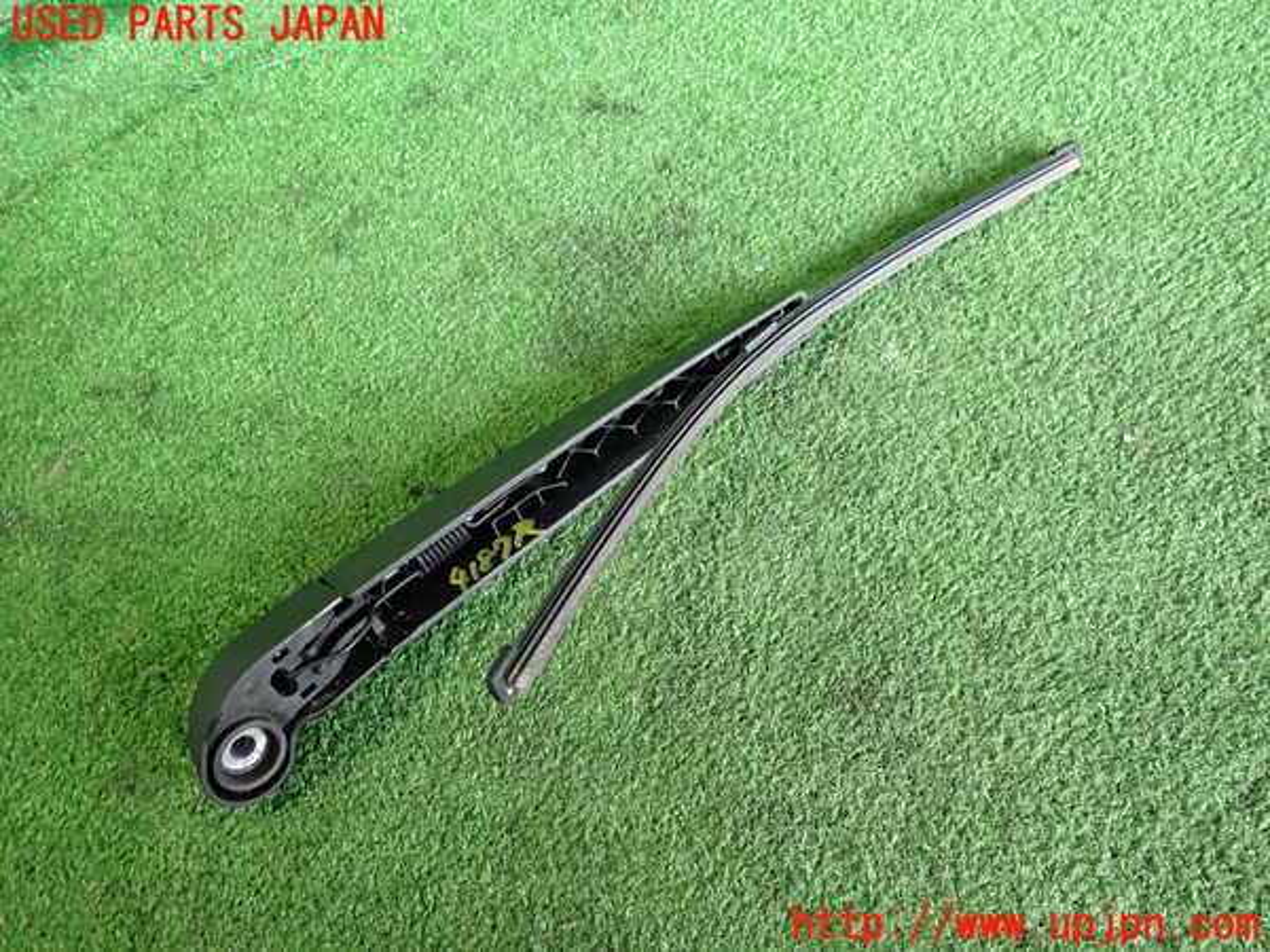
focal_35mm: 25
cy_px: 476
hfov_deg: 69.4
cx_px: 635
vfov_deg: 54.9
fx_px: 917
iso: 320
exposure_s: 1/30
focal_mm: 4.5
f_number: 2
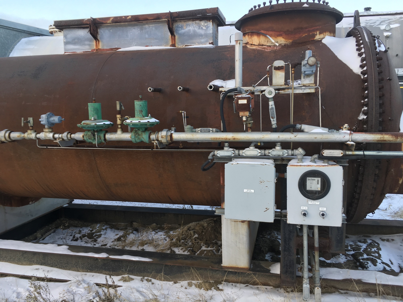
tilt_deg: -11.2
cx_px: 202
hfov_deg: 61.7
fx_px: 338
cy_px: 151
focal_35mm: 29
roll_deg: +1.7
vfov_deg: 48.2
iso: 25
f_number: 2.2
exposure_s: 1/60
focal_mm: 4.15
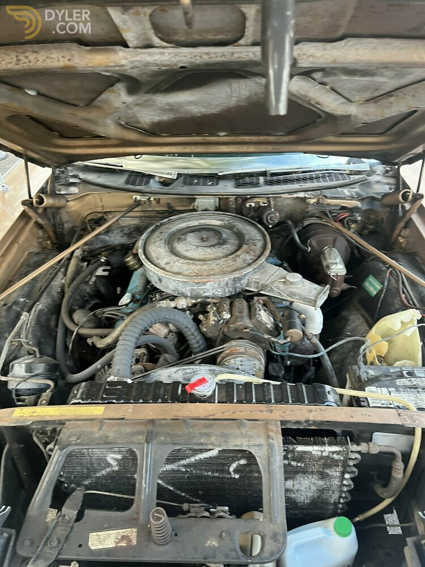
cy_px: 284
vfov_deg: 67.3
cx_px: 212
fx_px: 426
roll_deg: +0.2
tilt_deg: -38.3
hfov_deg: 53.1
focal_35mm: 26
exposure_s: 1/60
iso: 160
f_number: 1.6
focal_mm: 5.1
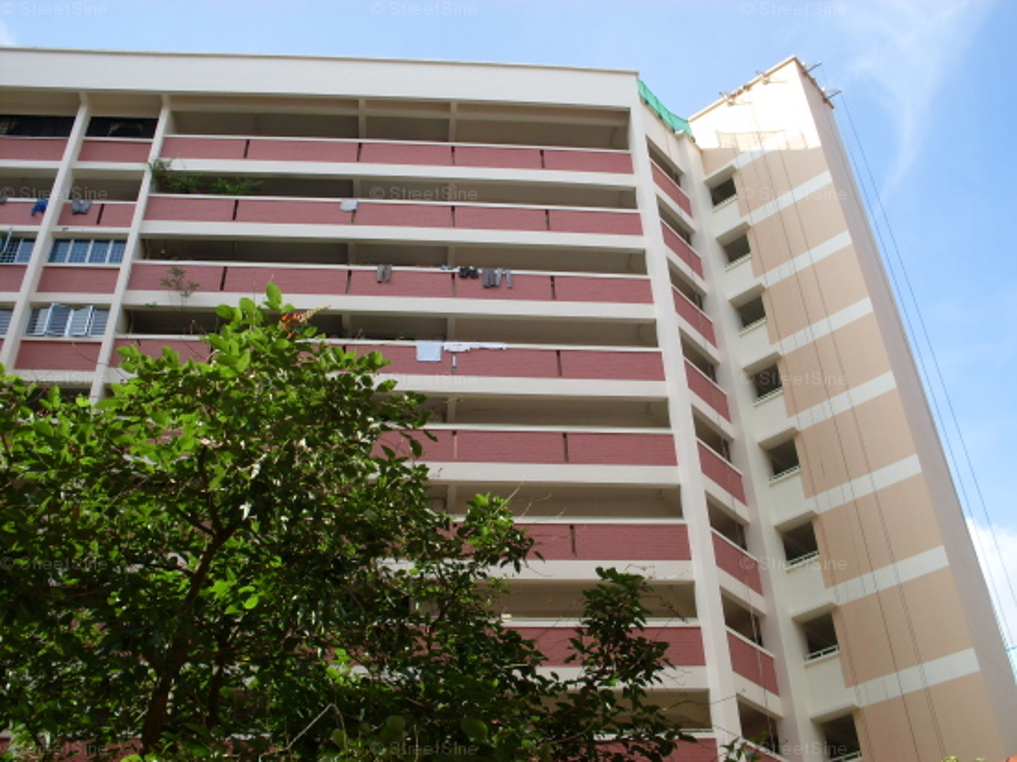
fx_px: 1116
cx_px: 508
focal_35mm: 38
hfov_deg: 49.0
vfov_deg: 37.7
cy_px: 381
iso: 80
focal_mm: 6.3
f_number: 8.4
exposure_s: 1/90
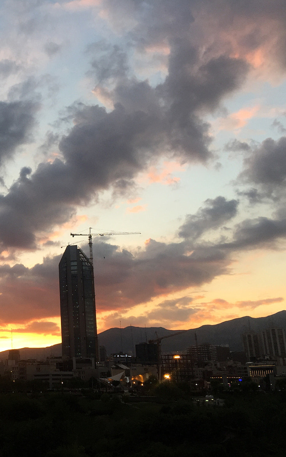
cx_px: 2
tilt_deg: +16.3
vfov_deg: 47.2
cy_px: 228
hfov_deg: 28.7
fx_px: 524
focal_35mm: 42
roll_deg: +0.4
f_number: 2.2
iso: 40
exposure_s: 1/100
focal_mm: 4.15
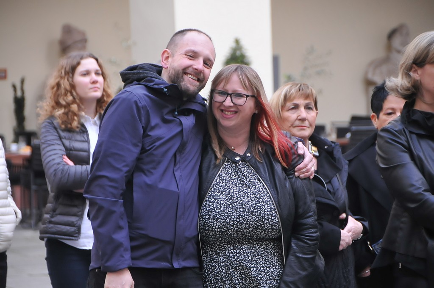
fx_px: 2438
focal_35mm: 202
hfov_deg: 10.2
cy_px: 144
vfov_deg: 6.8
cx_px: 217
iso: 800
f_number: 5.6
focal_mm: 135
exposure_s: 1/50
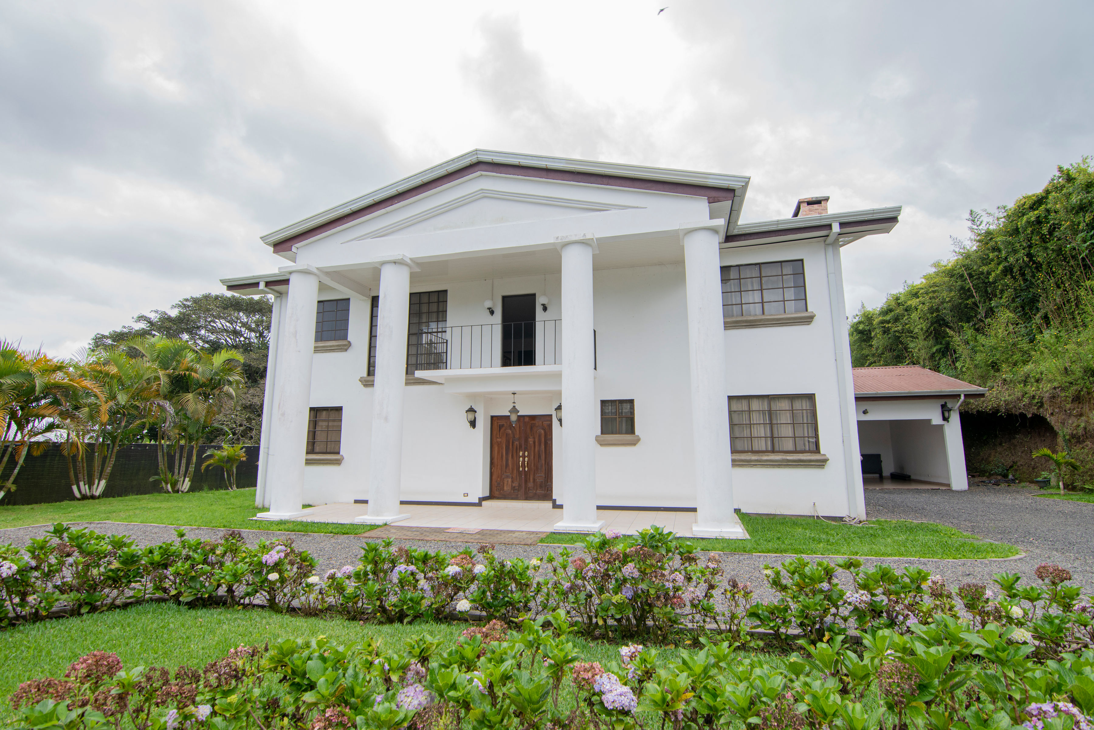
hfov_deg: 95.0
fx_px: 501
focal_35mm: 16
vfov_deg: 72.1
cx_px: 547
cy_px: 365
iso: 100
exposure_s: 1/100
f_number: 8
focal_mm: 11
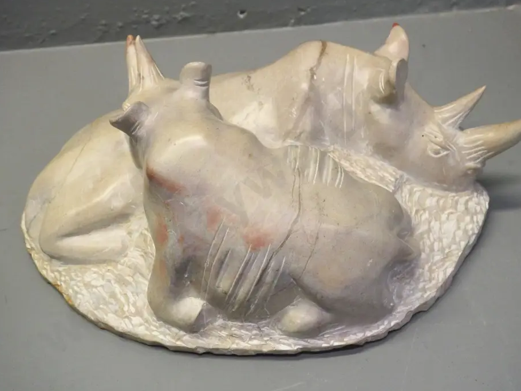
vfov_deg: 32.2
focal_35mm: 45
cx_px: 278
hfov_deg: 42.0
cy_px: 172
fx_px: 677
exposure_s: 1/250
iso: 3200
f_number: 5.6
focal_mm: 20
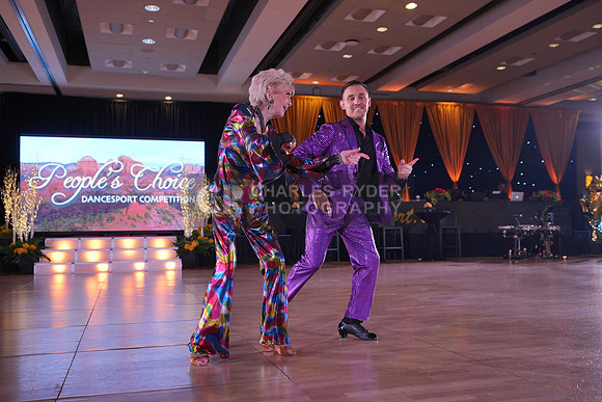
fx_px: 585
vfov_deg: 37.9
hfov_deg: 54.4
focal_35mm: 35
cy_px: 201
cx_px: 301
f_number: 4
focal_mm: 35
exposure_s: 1/400
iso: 1250
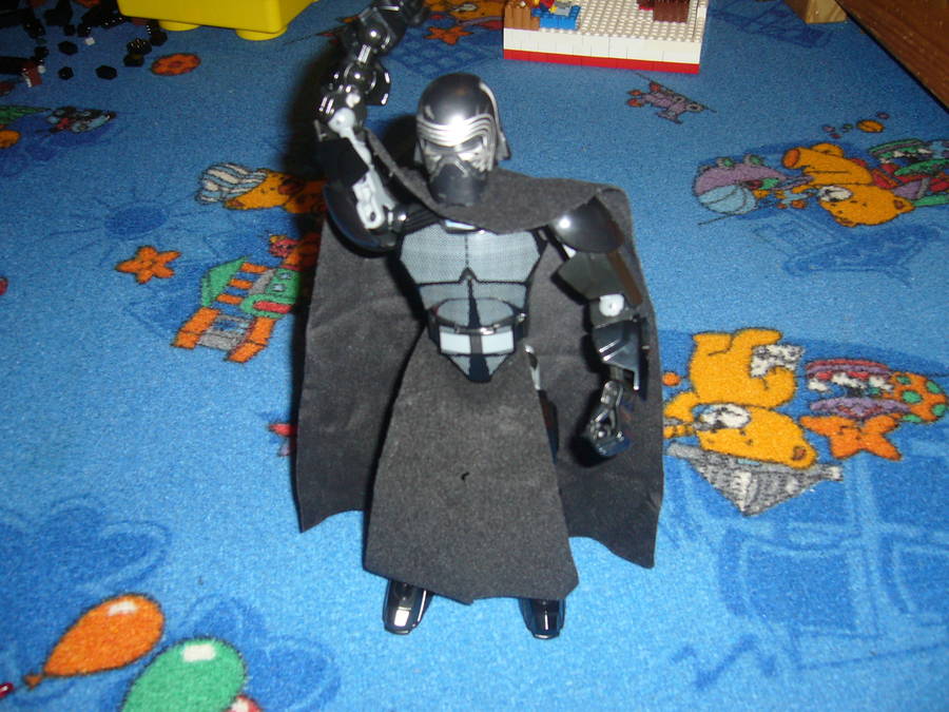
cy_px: 356
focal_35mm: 35
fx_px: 960
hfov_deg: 52.6
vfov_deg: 40.7
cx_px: 474
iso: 100
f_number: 2.8
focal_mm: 5.8
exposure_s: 1/30
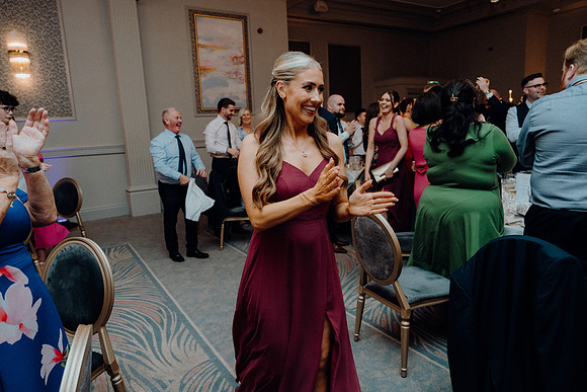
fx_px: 391
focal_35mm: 24
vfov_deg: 53.2
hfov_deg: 73.7
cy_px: 196
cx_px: 294
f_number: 3.5
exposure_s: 1/160
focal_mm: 24
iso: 2500
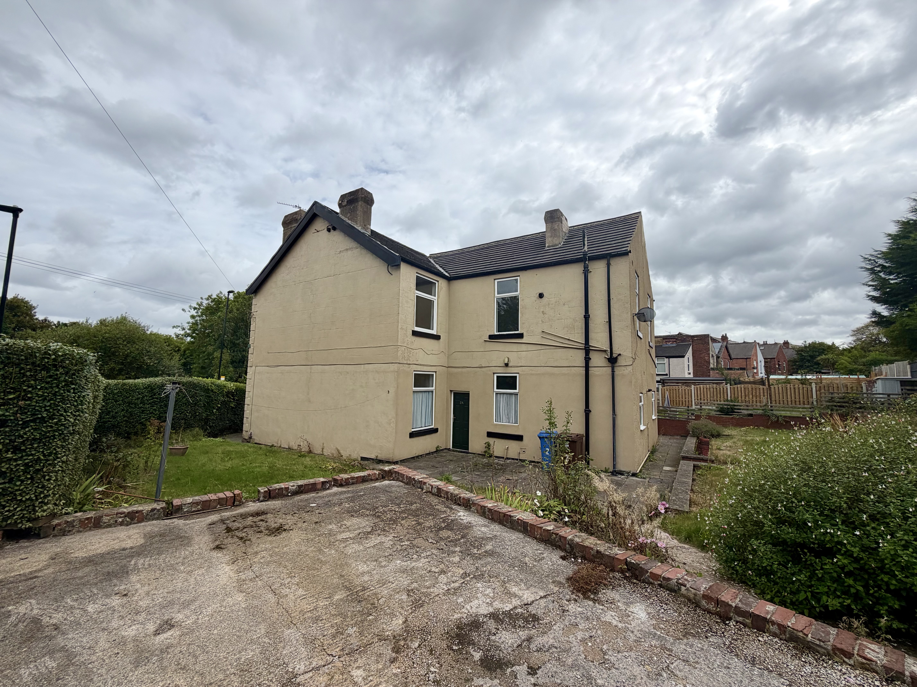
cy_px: 344
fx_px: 371
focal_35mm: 14
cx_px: 458
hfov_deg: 102.1
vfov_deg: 85.7
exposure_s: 1/1105
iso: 20
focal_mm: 2.22
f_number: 2.2
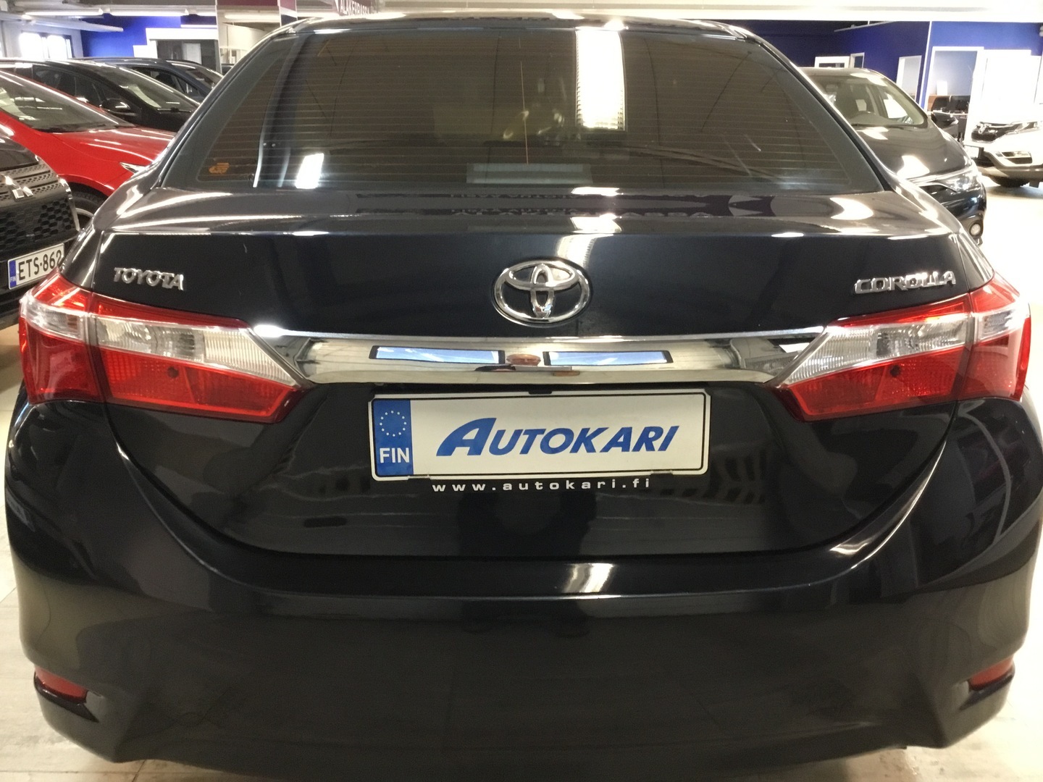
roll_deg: +0.5
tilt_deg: -17.8
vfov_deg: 45.4
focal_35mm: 31
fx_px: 934
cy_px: 391
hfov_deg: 58.4
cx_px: 522
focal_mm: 3.3
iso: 250
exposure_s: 1/33
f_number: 2.4
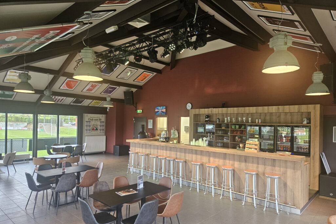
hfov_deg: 73.8
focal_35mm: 24
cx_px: 168
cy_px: 121
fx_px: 224
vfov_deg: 53.0
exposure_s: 1/100
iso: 320
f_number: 1.8
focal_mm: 5.4
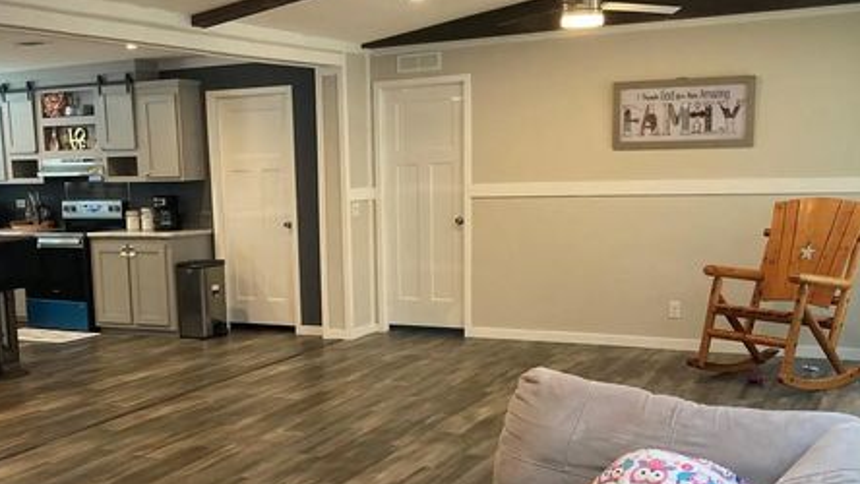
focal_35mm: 44
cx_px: 335
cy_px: 321
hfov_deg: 46.1
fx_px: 1004
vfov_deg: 27.0
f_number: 1.8
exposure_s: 1/60
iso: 125
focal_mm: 3.99
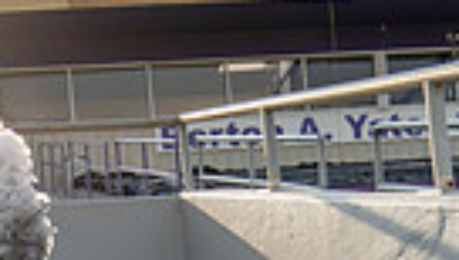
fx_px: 1012
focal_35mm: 83
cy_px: 709
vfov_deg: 11.1
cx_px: 40
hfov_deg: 24.8
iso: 100
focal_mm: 24
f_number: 8
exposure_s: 1/250
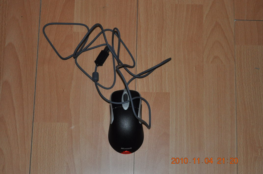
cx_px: 132
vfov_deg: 16.5
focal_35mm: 82
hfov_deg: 24.6
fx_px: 602
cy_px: 87
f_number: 5.6
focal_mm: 55
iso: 800
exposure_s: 1/60
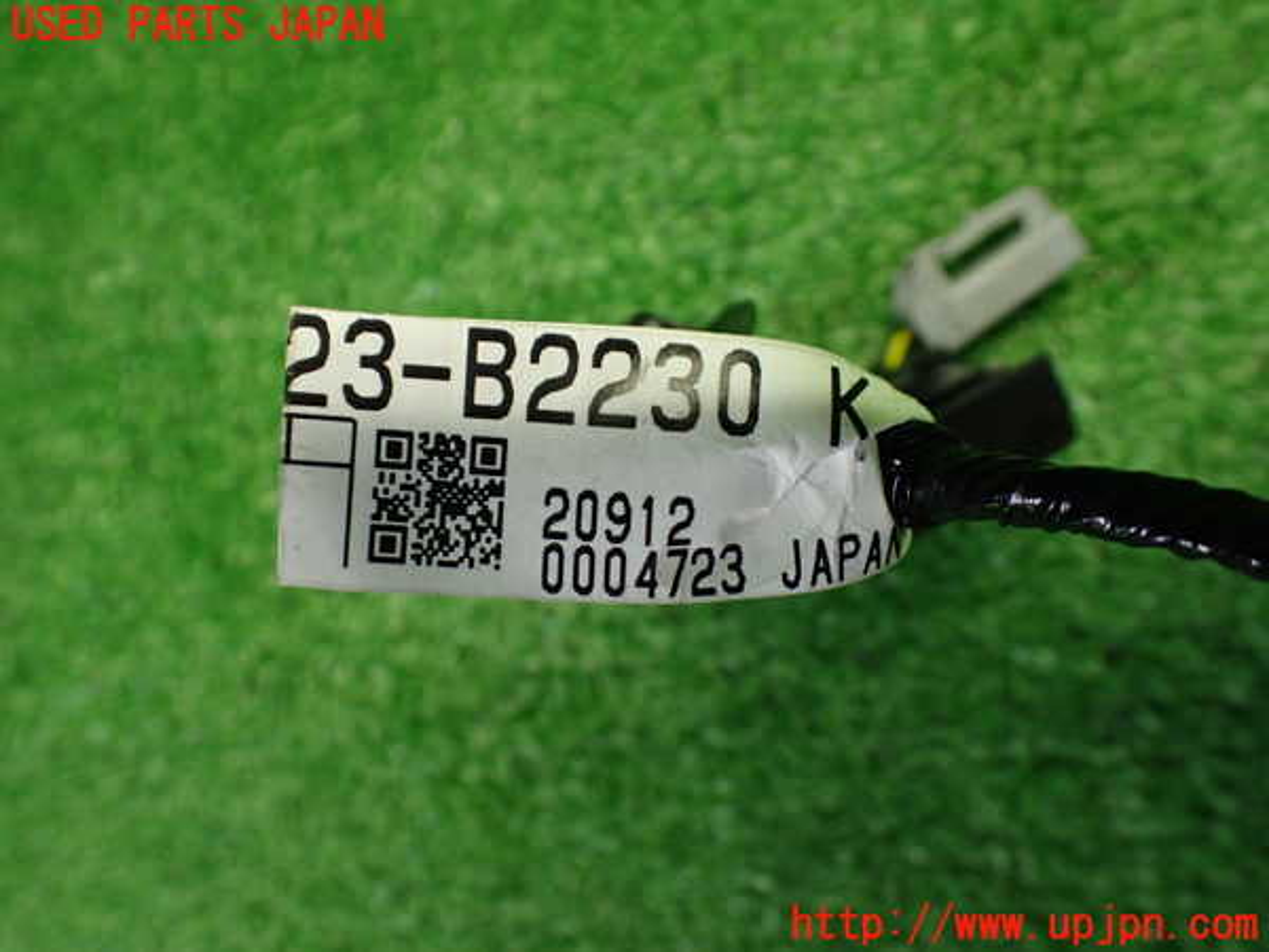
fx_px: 1100
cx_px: 634
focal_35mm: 30
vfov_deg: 46.8
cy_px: 476
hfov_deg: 60.0
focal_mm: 5.4
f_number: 2.3
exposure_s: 1/125
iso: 640
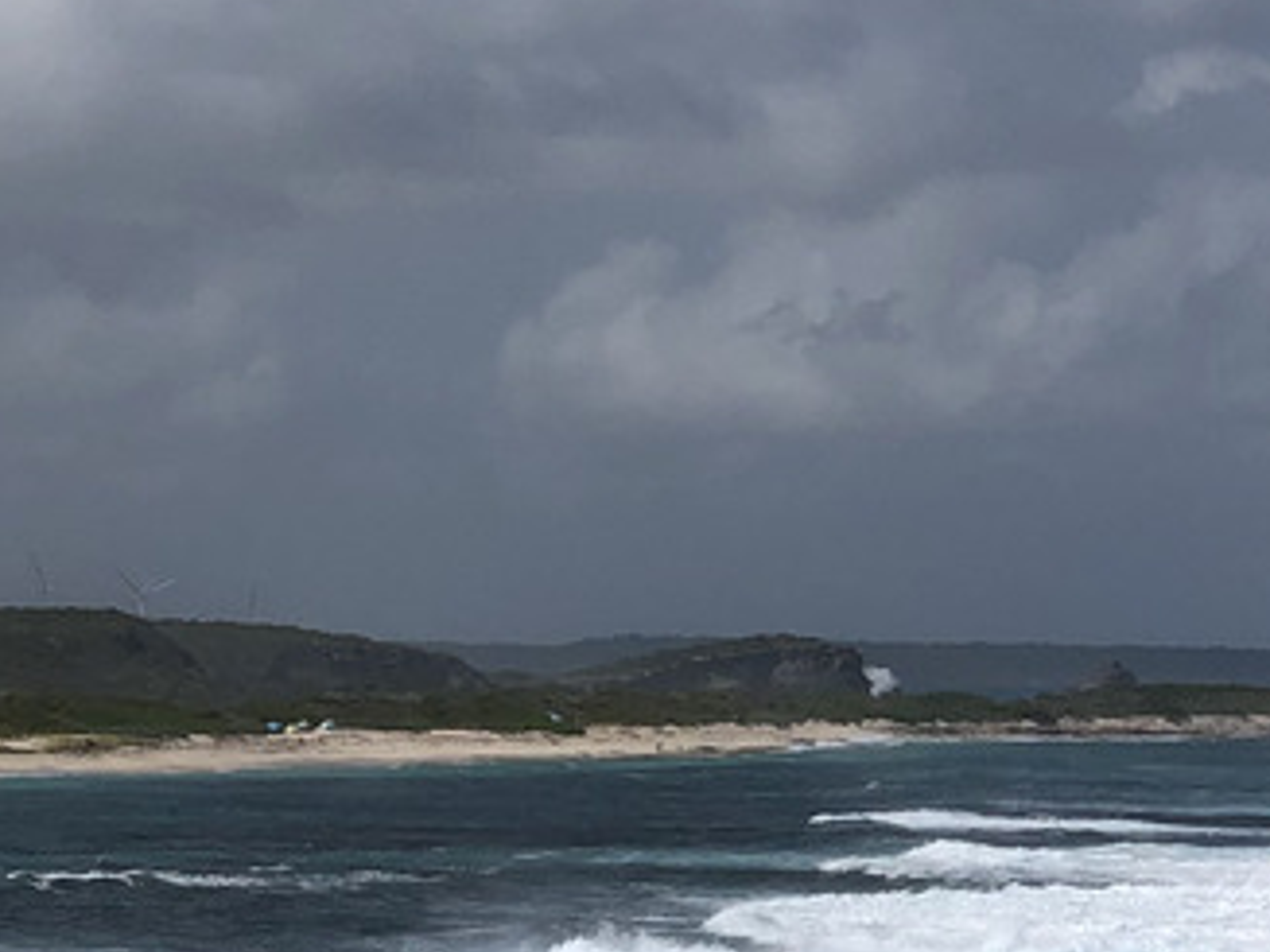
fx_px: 7005
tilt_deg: -1.0
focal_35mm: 191
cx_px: 396
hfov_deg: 10.3
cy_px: 637
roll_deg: +0.0
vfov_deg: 7.8
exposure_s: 1/3690
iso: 16
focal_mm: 6
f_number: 2.4
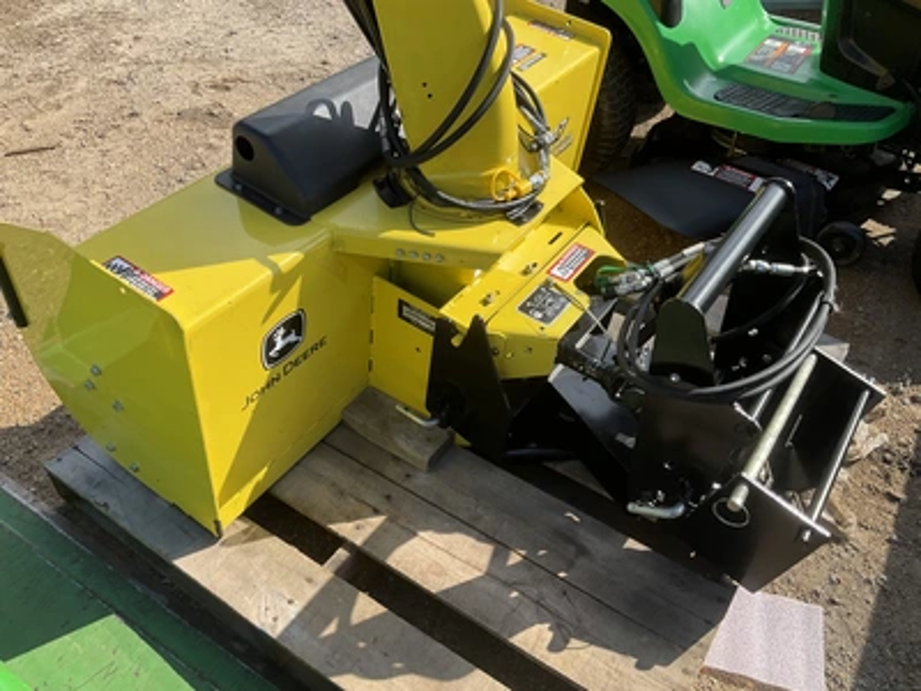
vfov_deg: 48.2
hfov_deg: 61.7
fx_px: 772
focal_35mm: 29
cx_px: 460
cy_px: 346
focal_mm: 3
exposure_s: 1/929
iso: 25
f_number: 1.8
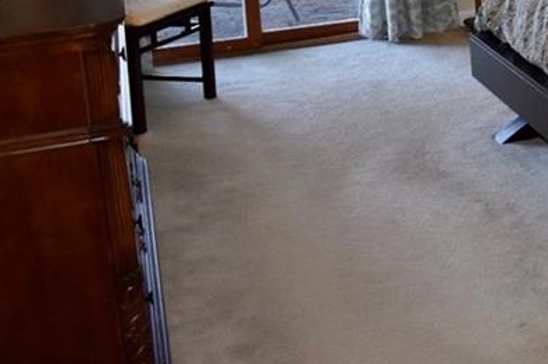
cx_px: 605
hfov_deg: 24.3
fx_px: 1186
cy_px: -103
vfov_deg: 16.5
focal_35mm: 78
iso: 800
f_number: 4
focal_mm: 20
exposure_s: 1/200
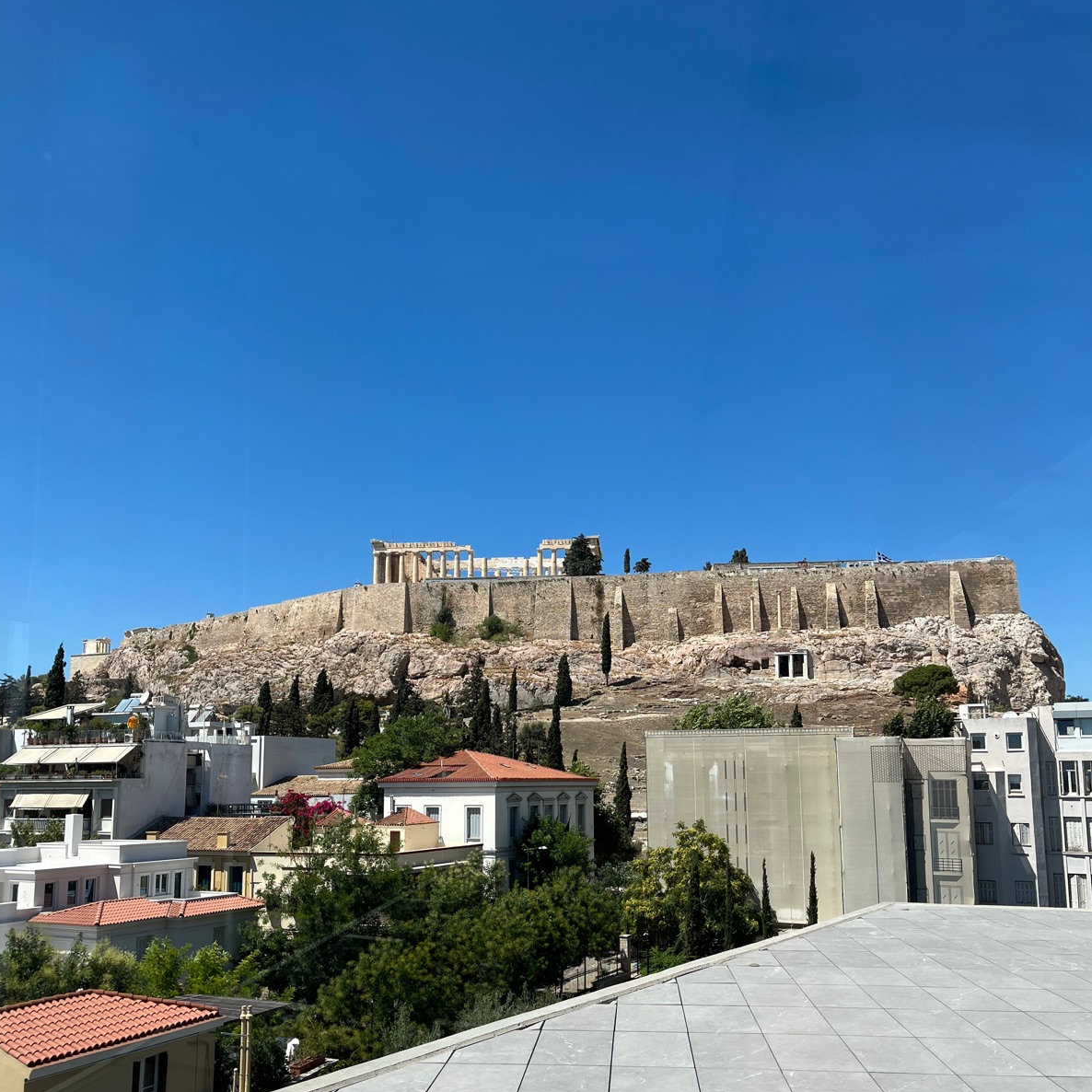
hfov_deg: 52.5
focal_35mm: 31
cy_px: 646
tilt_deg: +6.0
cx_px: 545
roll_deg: -0.8
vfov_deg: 52.2
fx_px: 1106
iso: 50
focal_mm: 5.1
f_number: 1.6
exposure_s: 1/3215
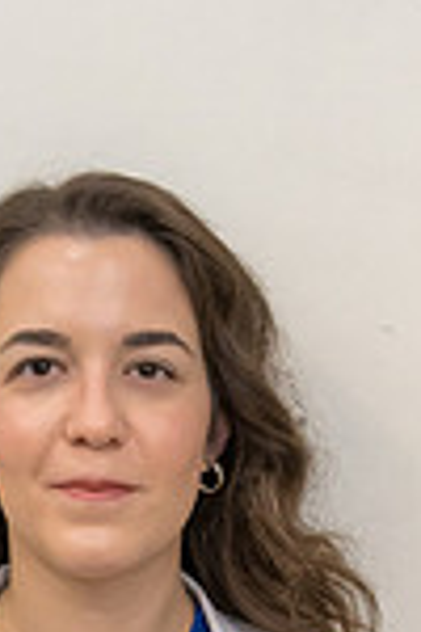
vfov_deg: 6.0
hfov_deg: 4.0
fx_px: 5981
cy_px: 830
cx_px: 63
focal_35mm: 341
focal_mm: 114
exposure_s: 1/80
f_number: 4
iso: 5000
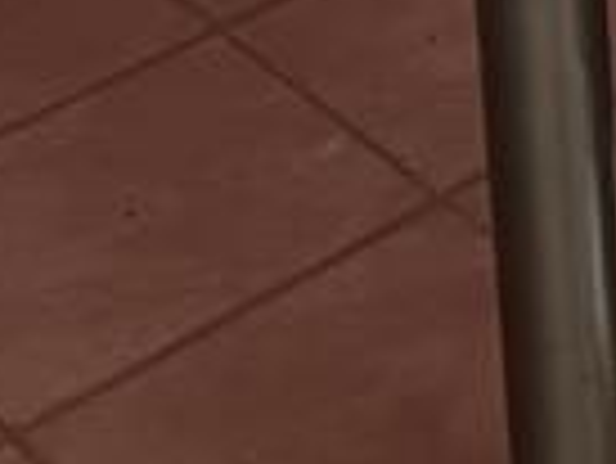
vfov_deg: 9.5
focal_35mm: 140
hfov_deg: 12.3
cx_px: 1263
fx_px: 2494
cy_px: -631
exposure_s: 1/25
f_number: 1.75
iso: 904
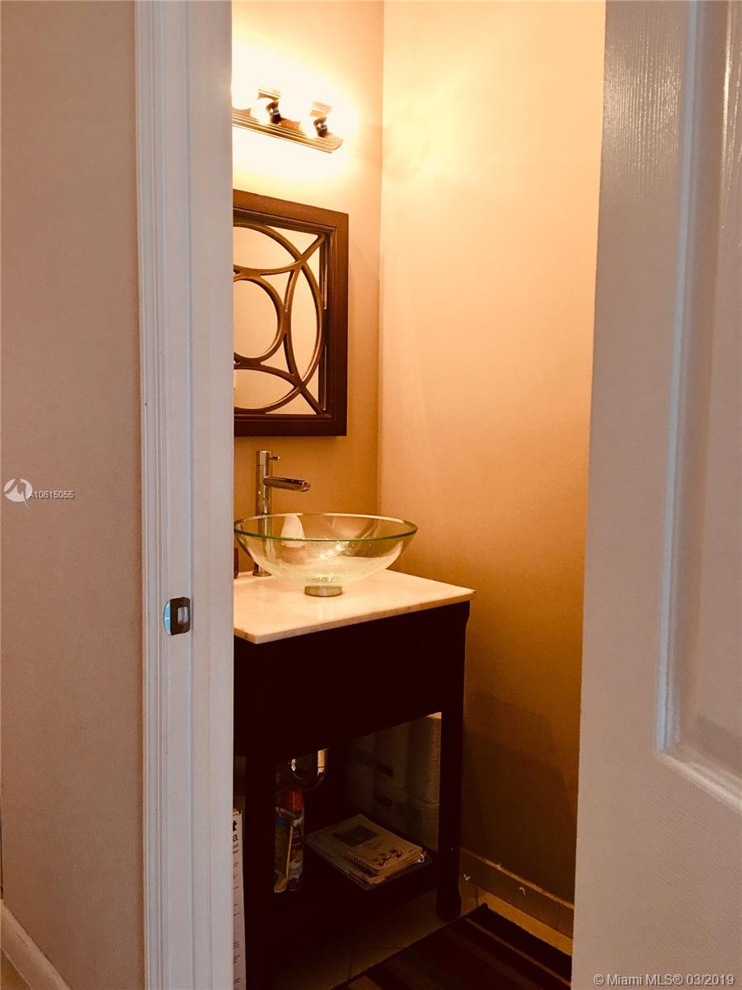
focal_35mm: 29
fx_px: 829
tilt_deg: -3.3
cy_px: 495
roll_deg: -1.2
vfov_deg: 61.7
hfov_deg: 48.2
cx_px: 371
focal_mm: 4.15
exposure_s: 1/15
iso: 40
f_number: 2.2
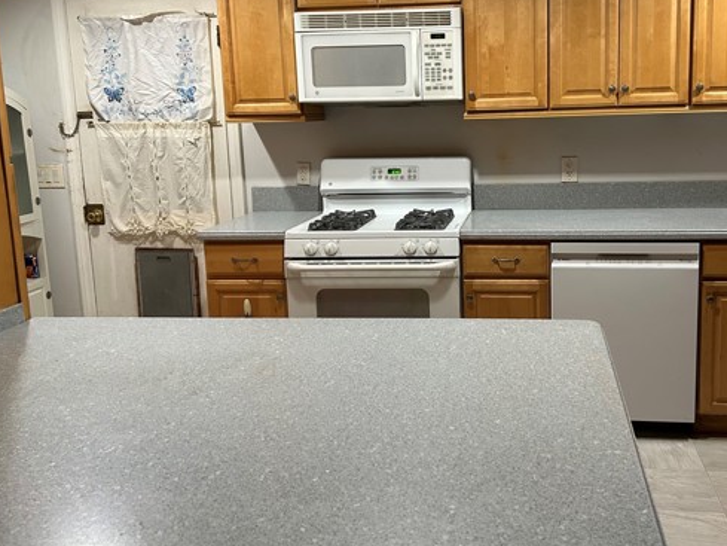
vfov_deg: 41.6
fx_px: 714
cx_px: 467
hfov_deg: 53.2
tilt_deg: -9.0
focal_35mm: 34
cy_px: 217
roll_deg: +1.8
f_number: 1.5
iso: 200
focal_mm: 5.7
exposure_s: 1/60
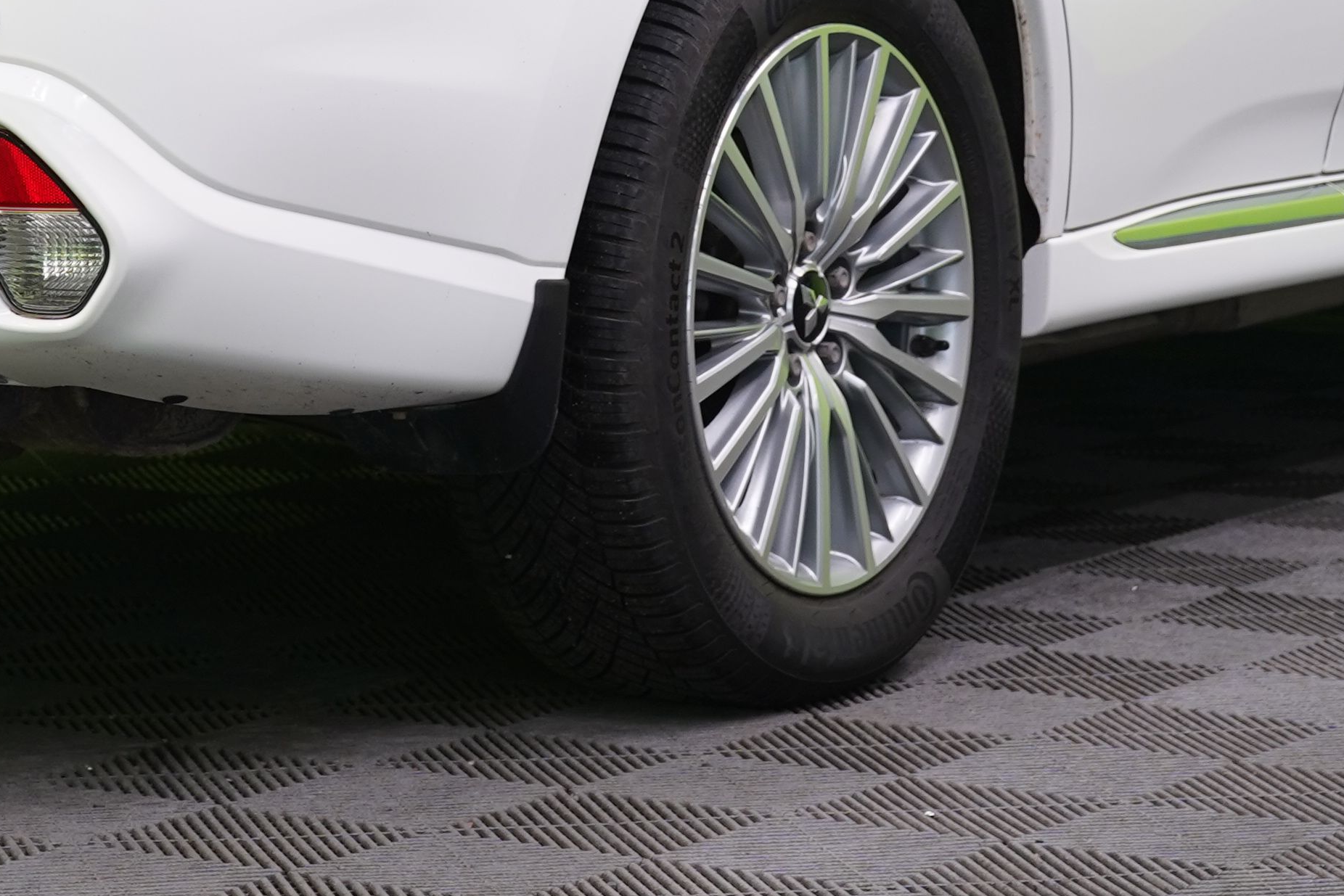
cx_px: 403
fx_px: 6048
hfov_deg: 12.7
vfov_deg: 8.3
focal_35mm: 162
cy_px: -366
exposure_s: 1/30
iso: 400
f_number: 5
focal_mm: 50
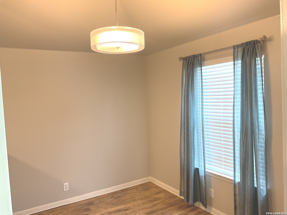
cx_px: 144
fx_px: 240
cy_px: 108
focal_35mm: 29
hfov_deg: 61.7
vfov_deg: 48.2
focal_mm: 3
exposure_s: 1/60
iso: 125
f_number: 1.8
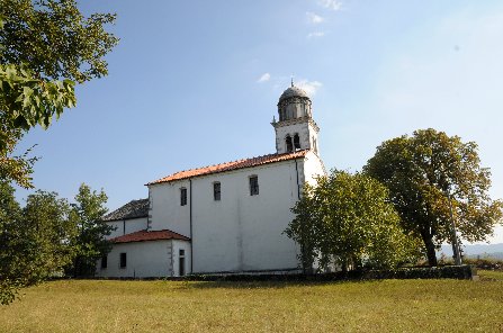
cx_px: 252
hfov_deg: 73.9
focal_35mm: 24
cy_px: 166
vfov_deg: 52.9
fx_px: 335
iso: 250
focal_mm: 16
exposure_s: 1/320
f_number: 9
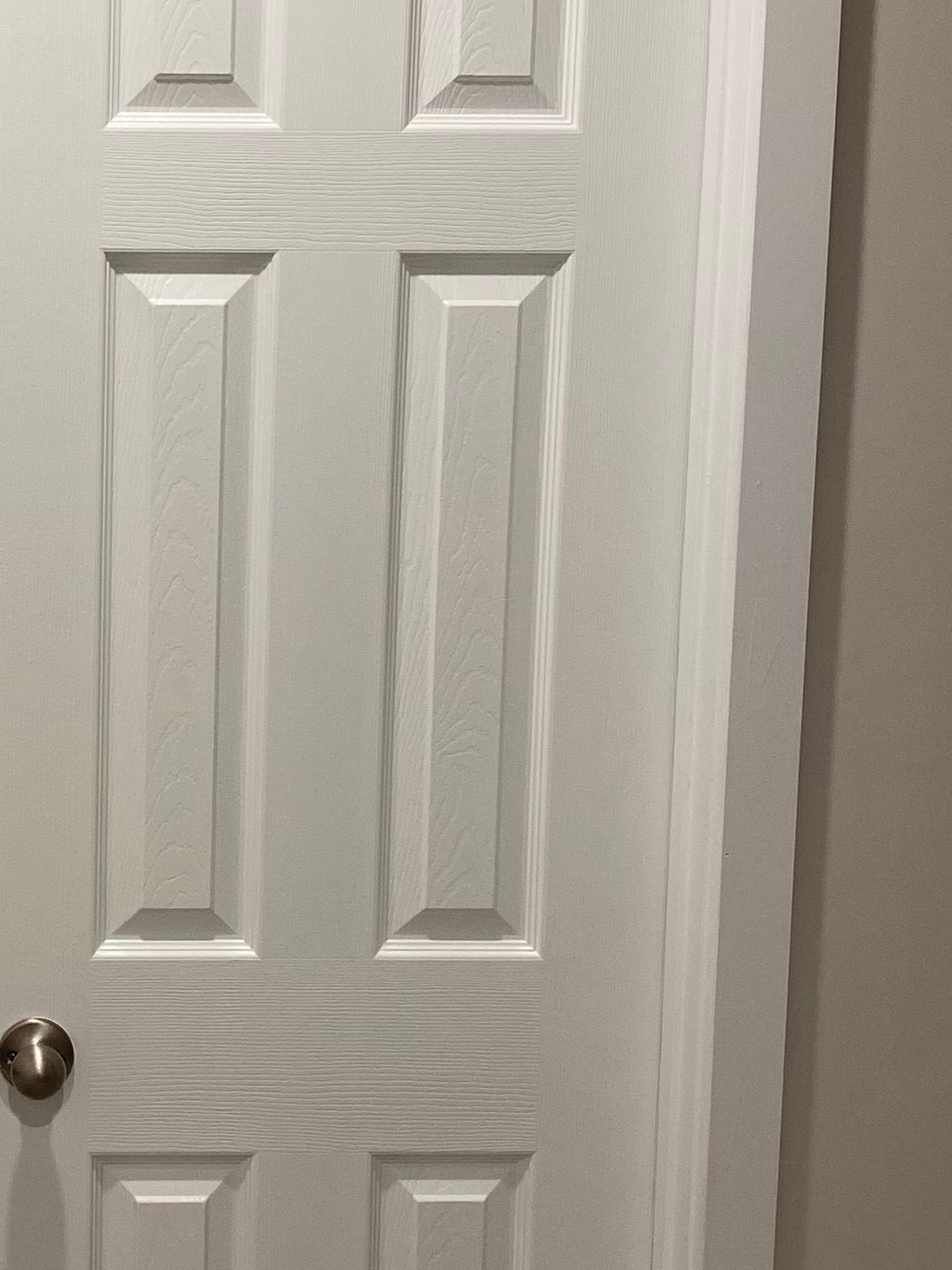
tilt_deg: -8.0
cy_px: 617
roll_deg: -0.1
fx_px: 2494
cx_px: 24
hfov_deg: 21.0
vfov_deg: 28.6
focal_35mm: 68
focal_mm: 4.25
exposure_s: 1/60
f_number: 1.8
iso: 64
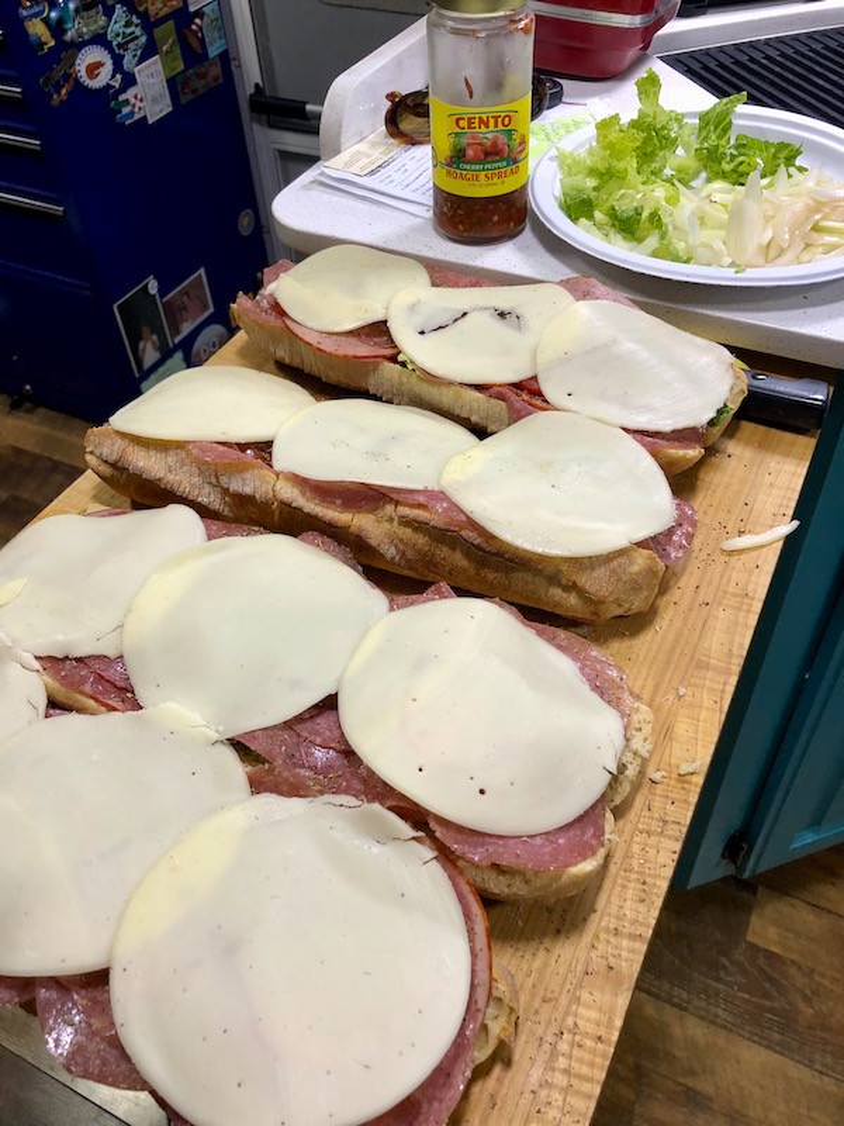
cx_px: 422
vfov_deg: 63.4
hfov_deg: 49.7
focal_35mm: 28
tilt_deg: -45.3
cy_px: 563
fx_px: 910
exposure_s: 1/17
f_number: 1.8
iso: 40
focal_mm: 4
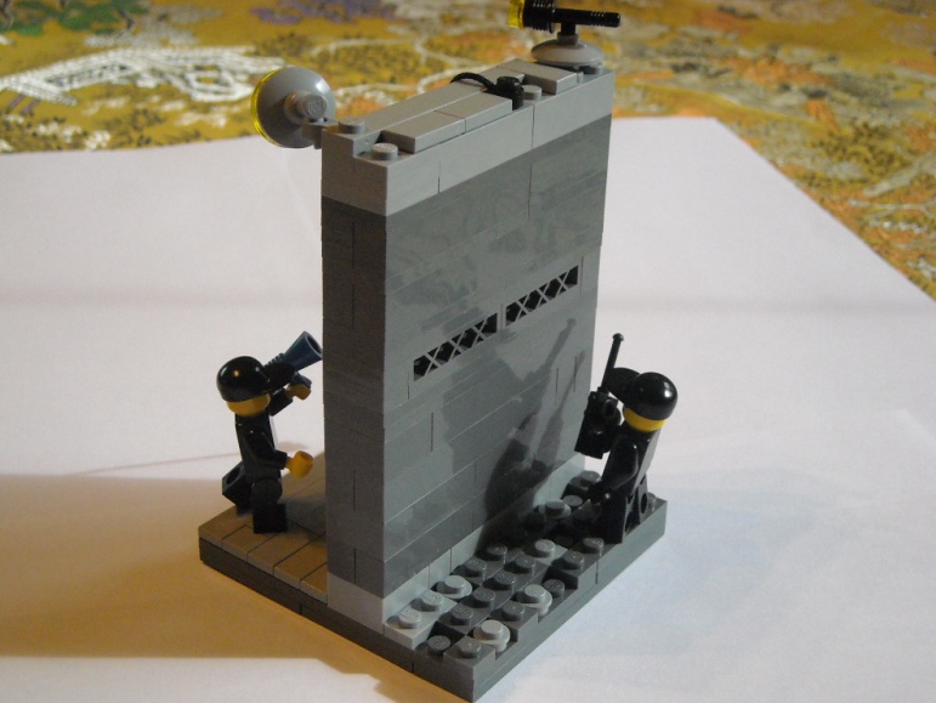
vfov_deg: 26.1
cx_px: 452
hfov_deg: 34.3
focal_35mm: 56
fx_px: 1515
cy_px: 361
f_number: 6.6
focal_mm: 8.85
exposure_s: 1/250
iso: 436
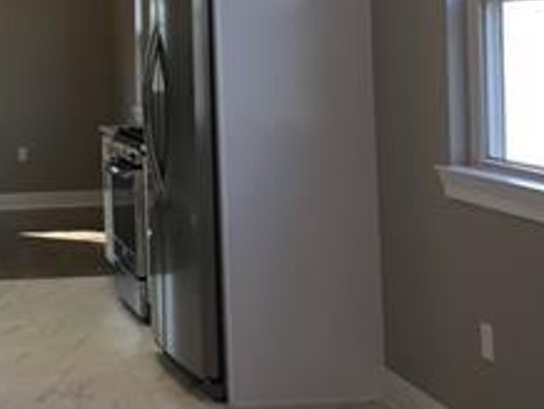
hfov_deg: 22.0
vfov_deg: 17.2
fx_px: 1337
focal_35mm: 85
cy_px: 75
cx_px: -25
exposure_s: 1/120
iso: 40
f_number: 2.2
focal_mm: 4.15
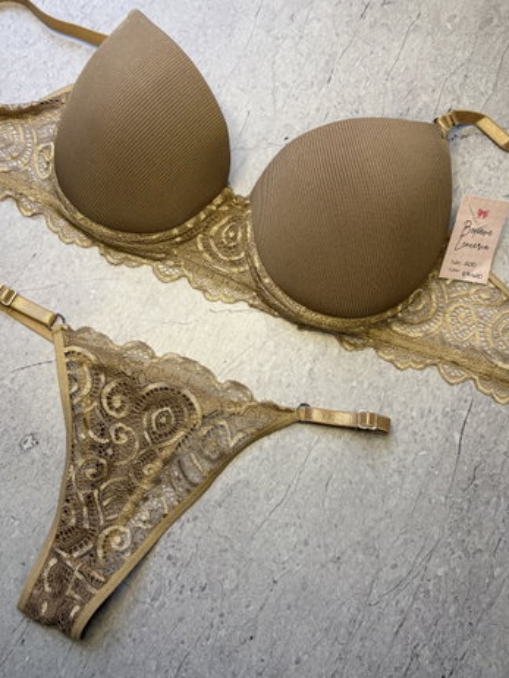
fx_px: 588
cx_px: 219
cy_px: 319
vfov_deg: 59.9
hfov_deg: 46.7
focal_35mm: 30
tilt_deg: -78.6
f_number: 1.6
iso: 200
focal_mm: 5.96
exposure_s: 1/59
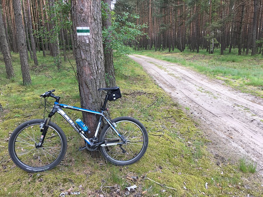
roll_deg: +0.2
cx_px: 132
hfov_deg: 61.7
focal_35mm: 29
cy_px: 98
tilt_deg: -13.6
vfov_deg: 48.2
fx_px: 220
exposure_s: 1/100
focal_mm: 4.15
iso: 25
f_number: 2.2
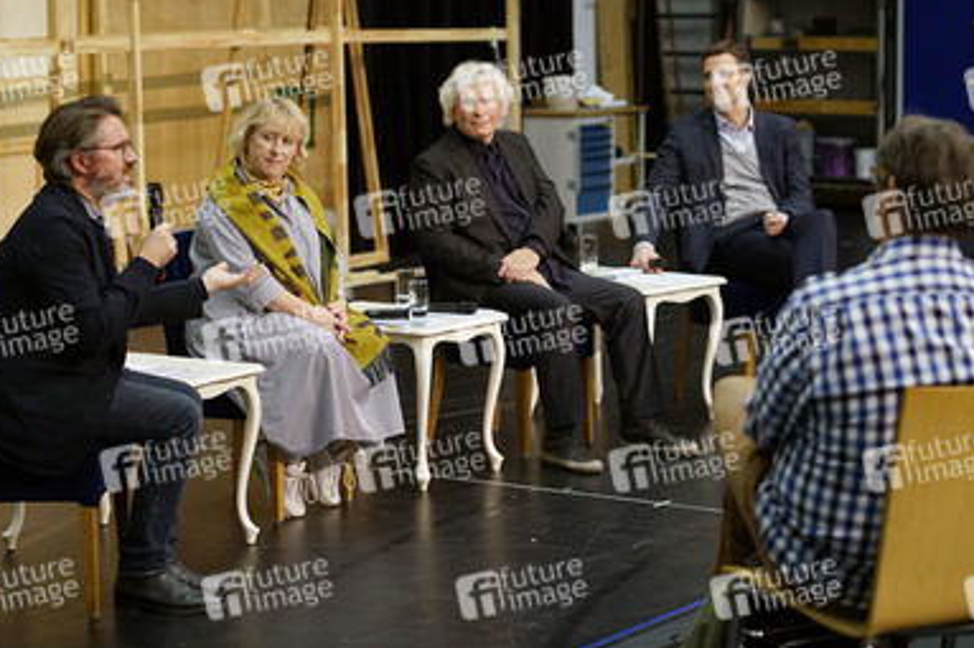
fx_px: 2704
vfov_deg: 13.7
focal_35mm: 100
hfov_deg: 20.4
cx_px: 454
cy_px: 272
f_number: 2.8
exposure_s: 1/200
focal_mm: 85
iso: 1600
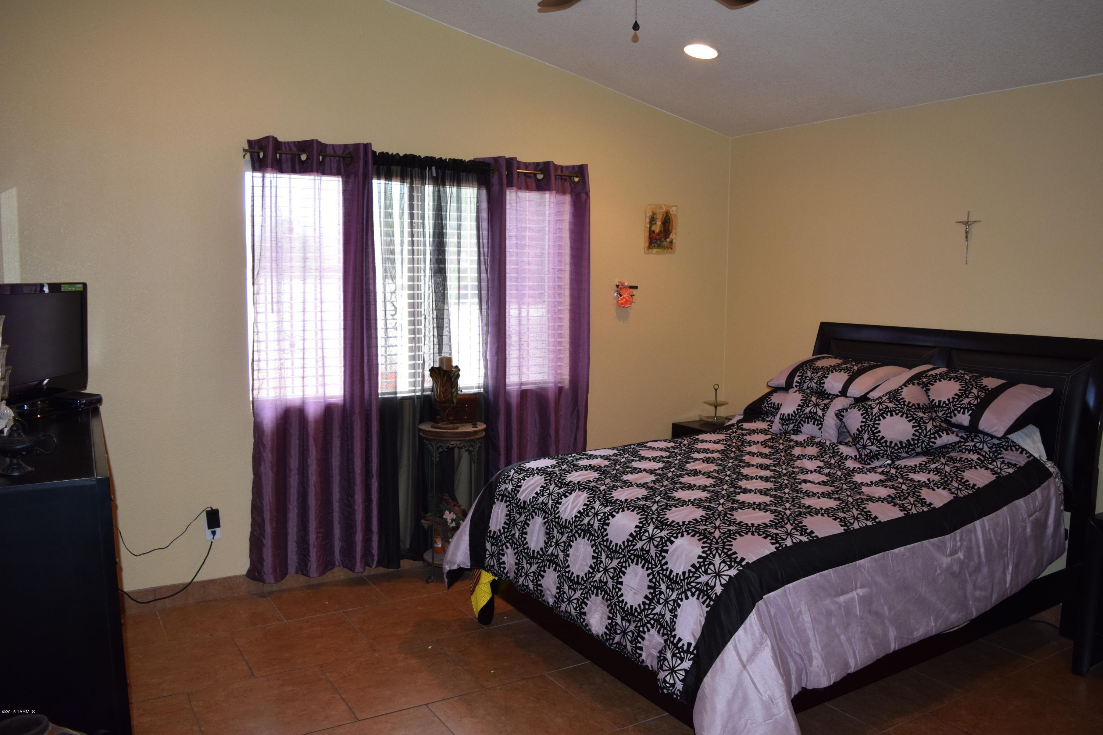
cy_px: 368
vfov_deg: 47.9
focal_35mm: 27
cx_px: 552
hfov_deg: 67.4
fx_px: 827
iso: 800
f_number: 4.5
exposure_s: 1/80
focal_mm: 18
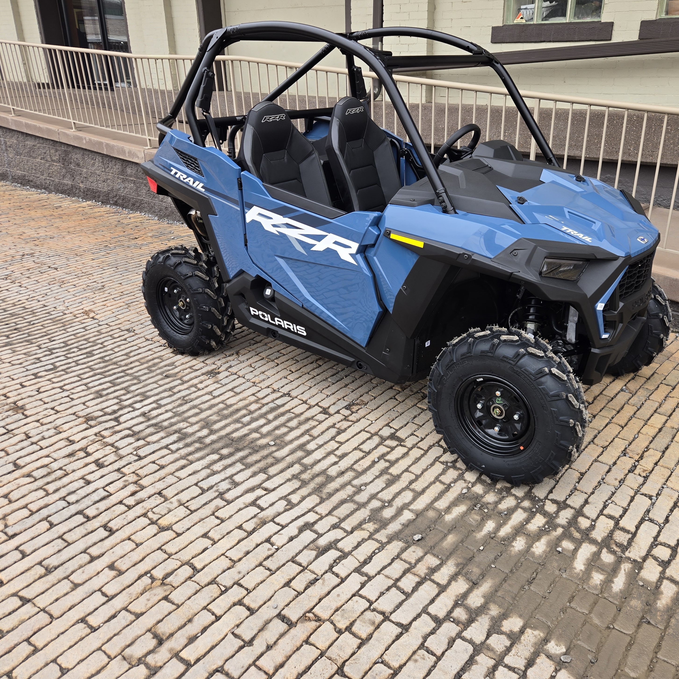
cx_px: 400
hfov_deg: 57.0
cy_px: 331
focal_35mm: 28
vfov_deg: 57.3
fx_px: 621
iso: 25
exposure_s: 1/281
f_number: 1.8
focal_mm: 5.4
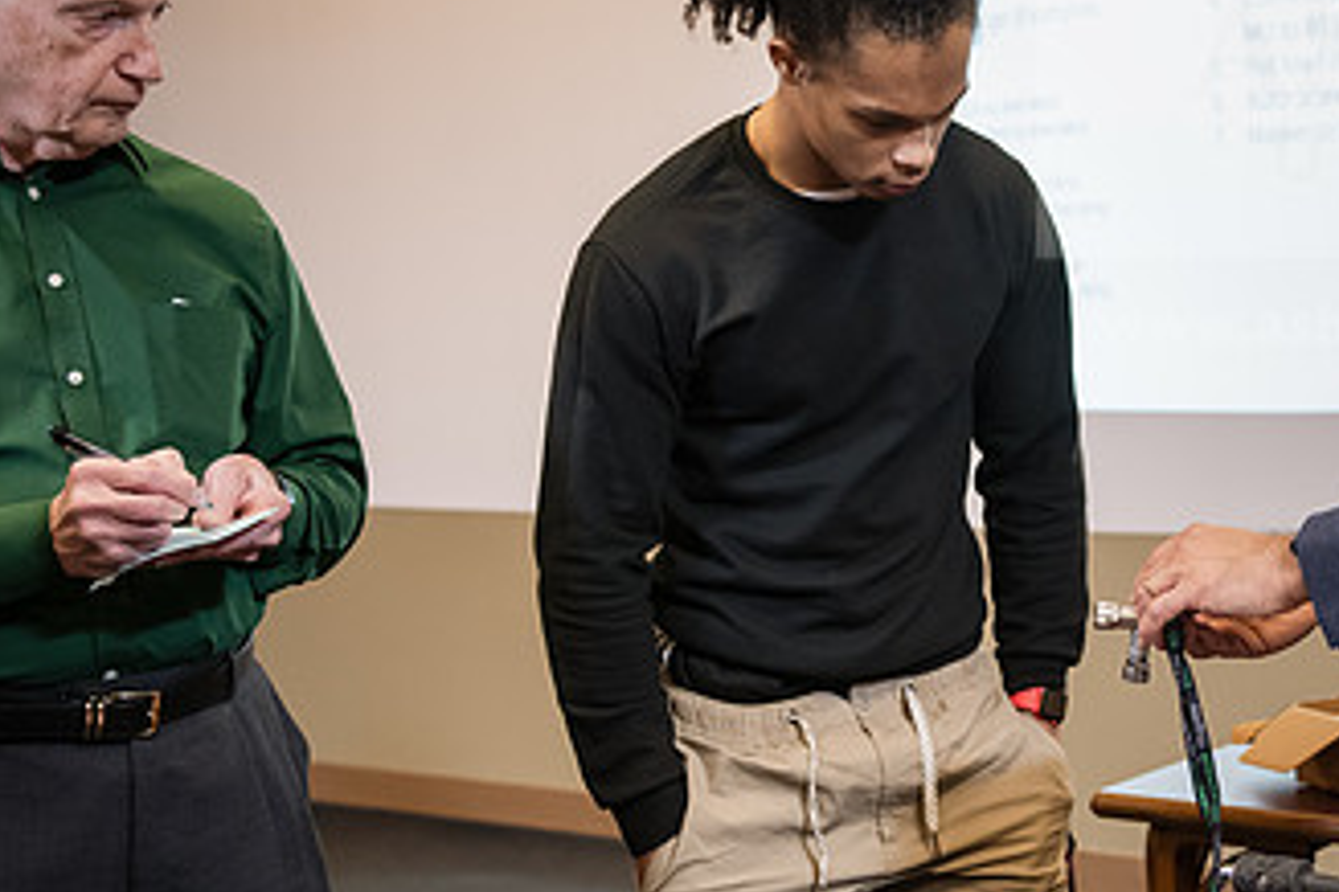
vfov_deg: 19.2
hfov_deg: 28.2
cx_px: 913
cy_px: 411
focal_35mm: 71
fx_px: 2641
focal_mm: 40
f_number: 3.5
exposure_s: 1/200
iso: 1250
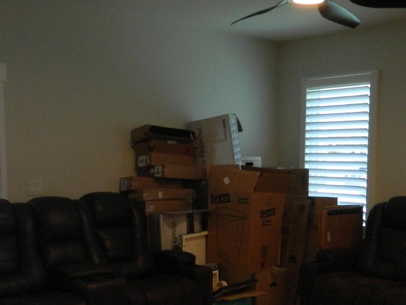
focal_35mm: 52
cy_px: 236
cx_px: 266
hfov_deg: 36.5
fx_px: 610
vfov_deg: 27.6
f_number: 3.1
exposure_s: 1/30
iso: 320
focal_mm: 4.5
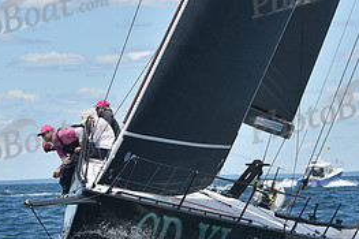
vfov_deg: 4.4
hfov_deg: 6.7
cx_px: 180
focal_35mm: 309
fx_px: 3079
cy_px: 199
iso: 250
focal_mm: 140
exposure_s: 1/800
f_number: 9
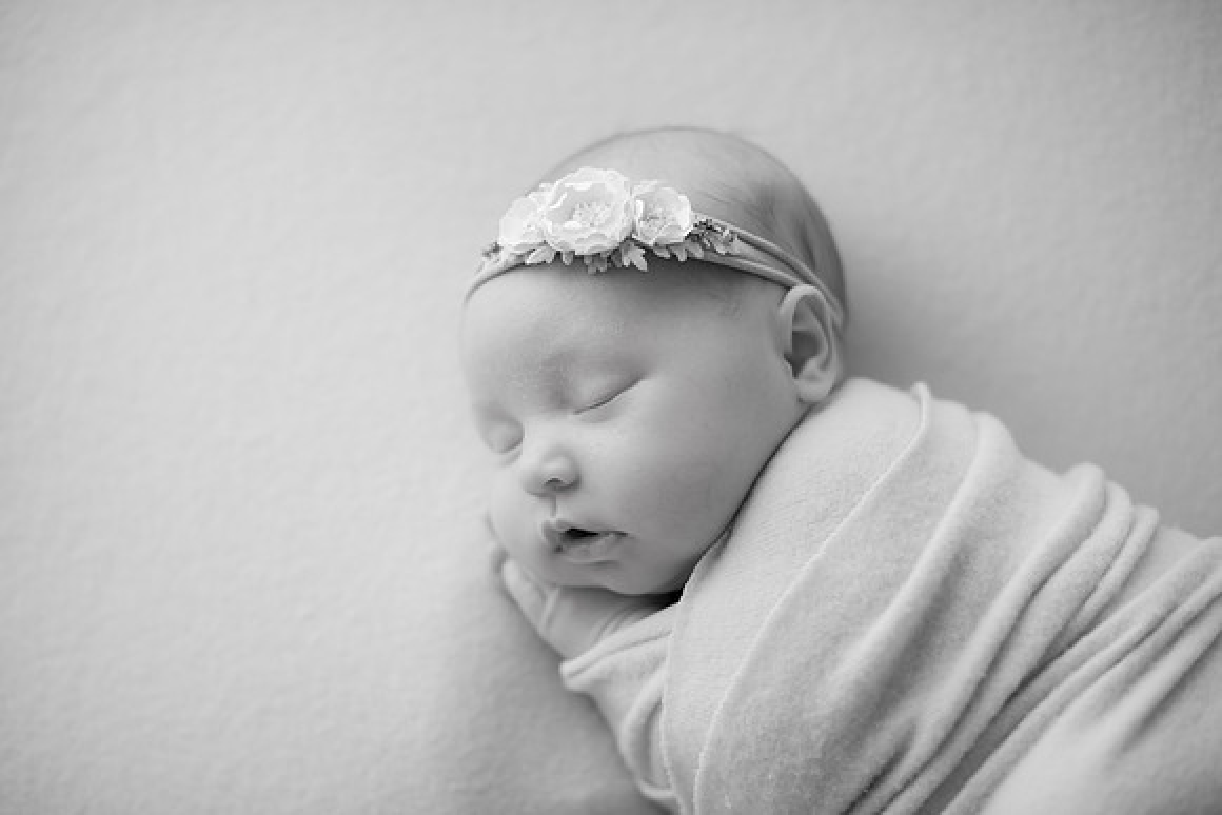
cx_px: 611
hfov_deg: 39.6
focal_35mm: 50
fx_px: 1698
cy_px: 408
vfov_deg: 27.0
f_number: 2.5
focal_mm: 50
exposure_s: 1/160
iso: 100
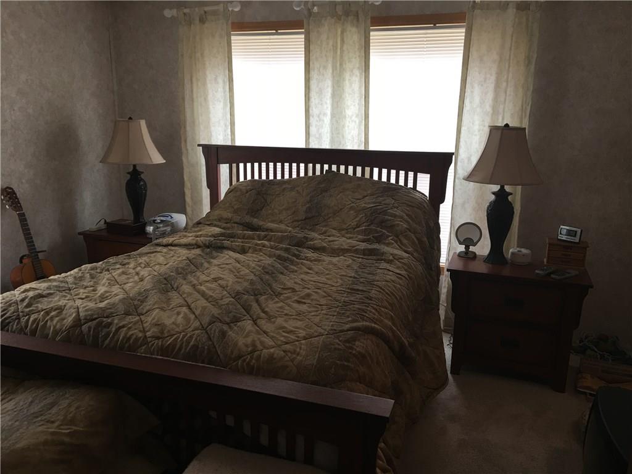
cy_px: 237
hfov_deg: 61.7
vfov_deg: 48.2
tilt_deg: -13.1
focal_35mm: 29
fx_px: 529
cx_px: 316
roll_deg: -0.6
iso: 32
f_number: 2.2
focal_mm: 4.15
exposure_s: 1/15
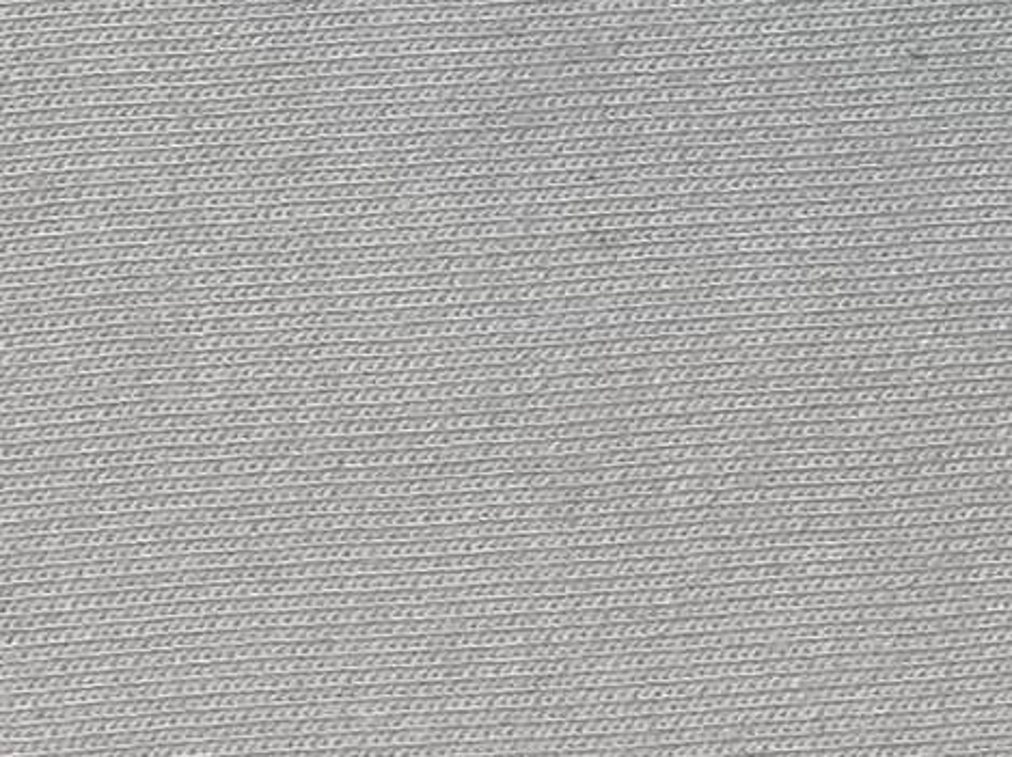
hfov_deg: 15.5
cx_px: 600
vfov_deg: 10.7
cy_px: -735
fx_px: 3710
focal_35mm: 127
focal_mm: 3.3
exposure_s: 1/120
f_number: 2.4
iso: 100
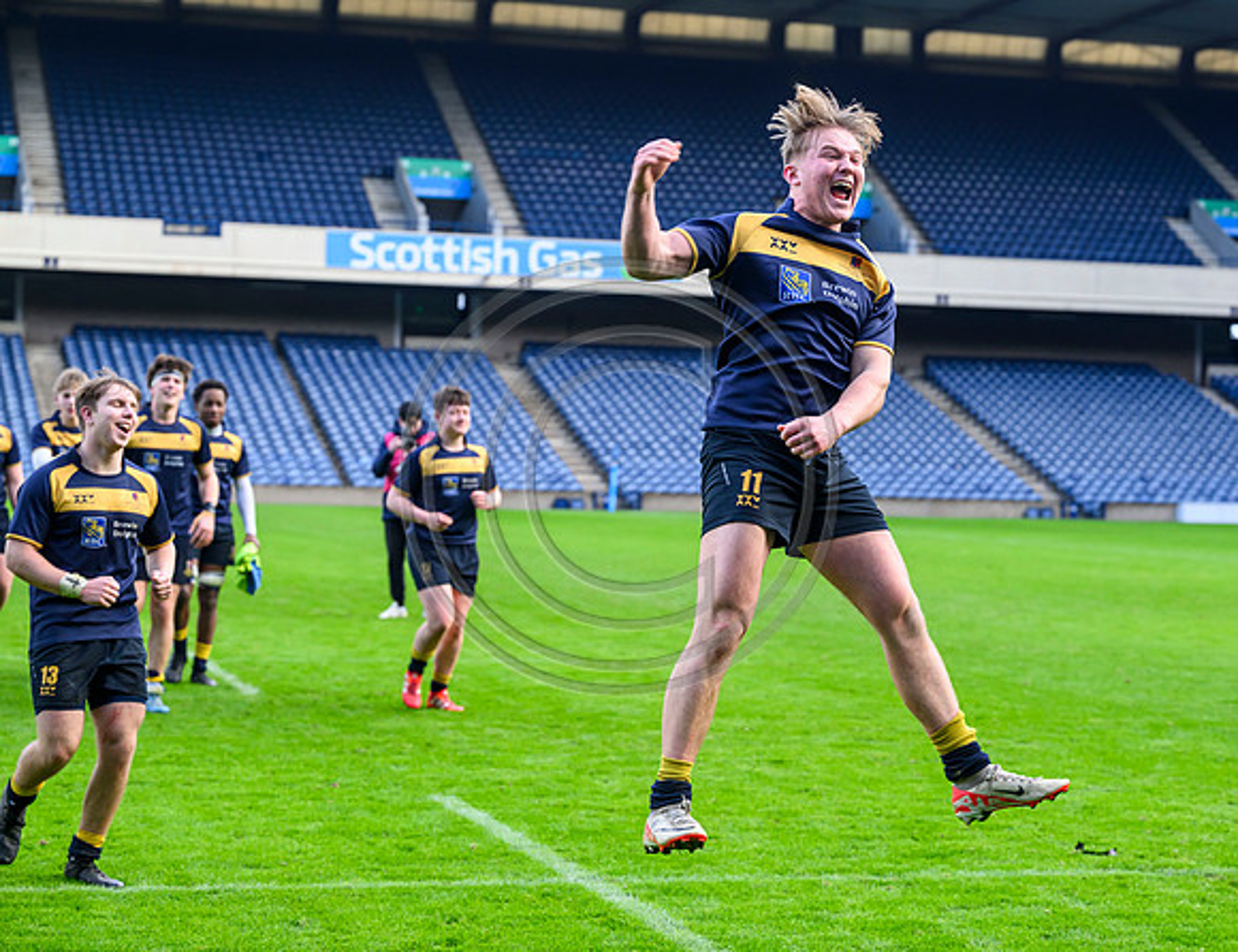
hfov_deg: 22.9
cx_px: 714
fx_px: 3054
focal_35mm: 85
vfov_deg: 17.7
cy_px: 476
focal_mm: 77
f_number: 4
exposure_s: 1/1000
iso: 1250
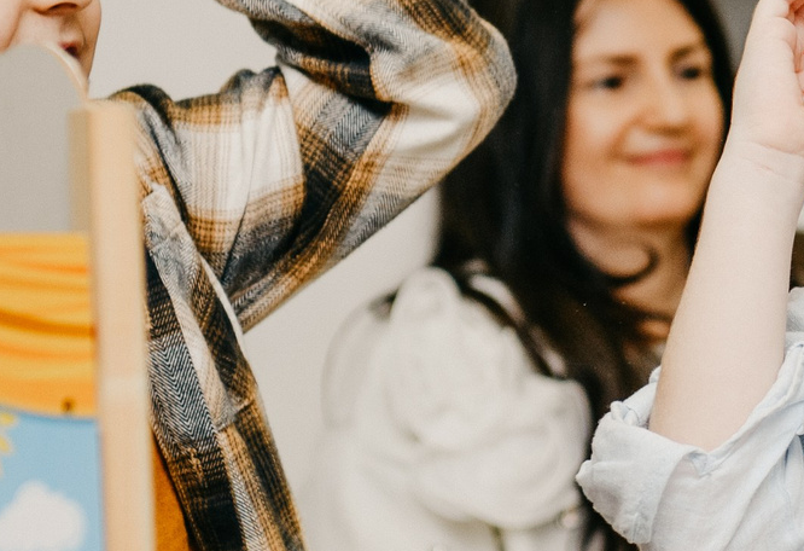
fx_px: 5900
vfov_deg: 5.3
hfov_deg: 7.7
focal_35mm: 262
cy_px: 110
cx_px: 1213
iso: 250
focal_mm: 60
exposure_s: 1/160
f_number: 4
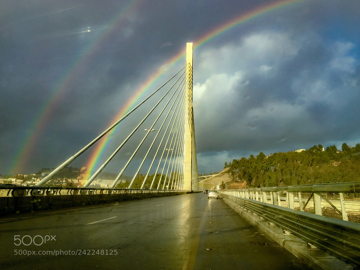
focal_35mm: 29
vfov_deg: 48.2
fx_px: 302
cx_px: 180
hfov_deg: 61.7
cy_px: 135
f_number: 2.2
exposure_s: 1/630
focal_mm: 4.15
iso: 25
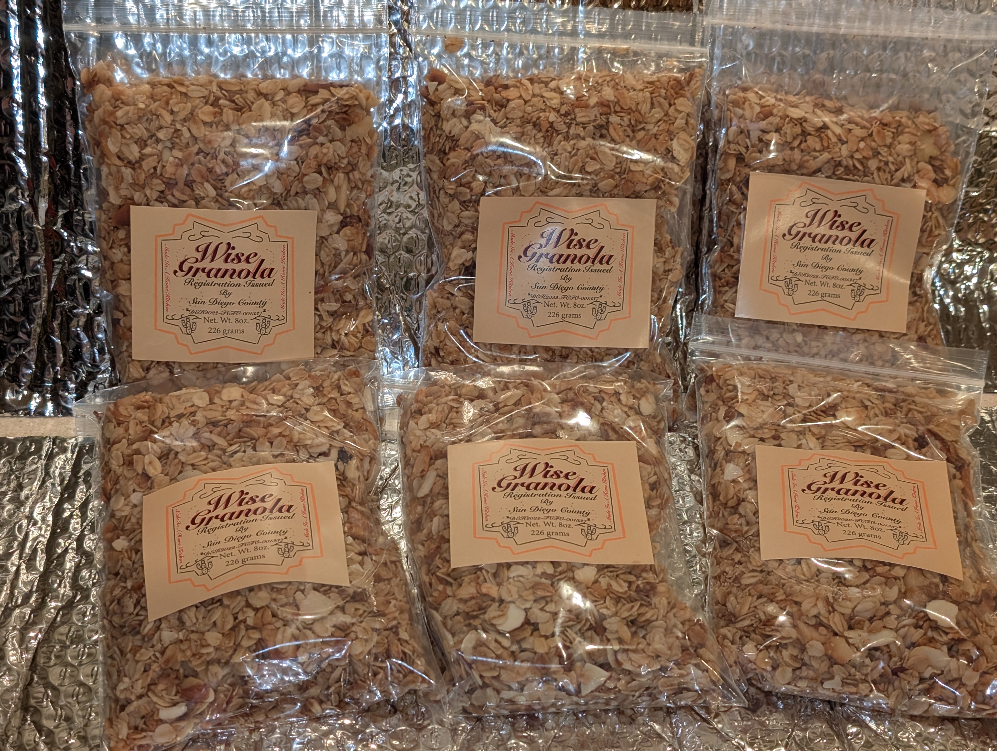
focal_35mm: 49
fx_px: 1413
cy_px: 376
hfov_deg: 38.9
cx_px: 498
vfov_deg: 29.7
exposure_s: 1/120
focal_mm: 6.9
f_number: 1.68
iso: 189
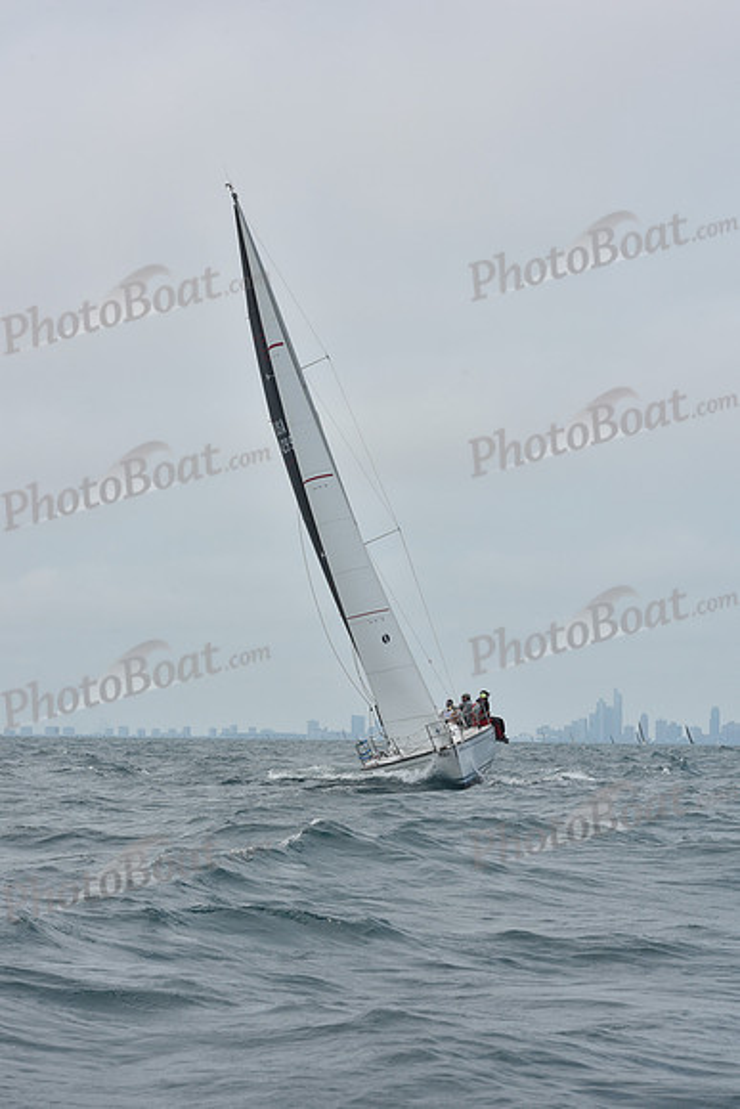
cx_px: 370
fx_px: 2619
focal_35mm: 85
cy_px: 554
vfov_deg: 23.9
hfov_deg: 16.1
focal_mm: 85
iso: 250
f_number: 11
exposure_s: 1/800
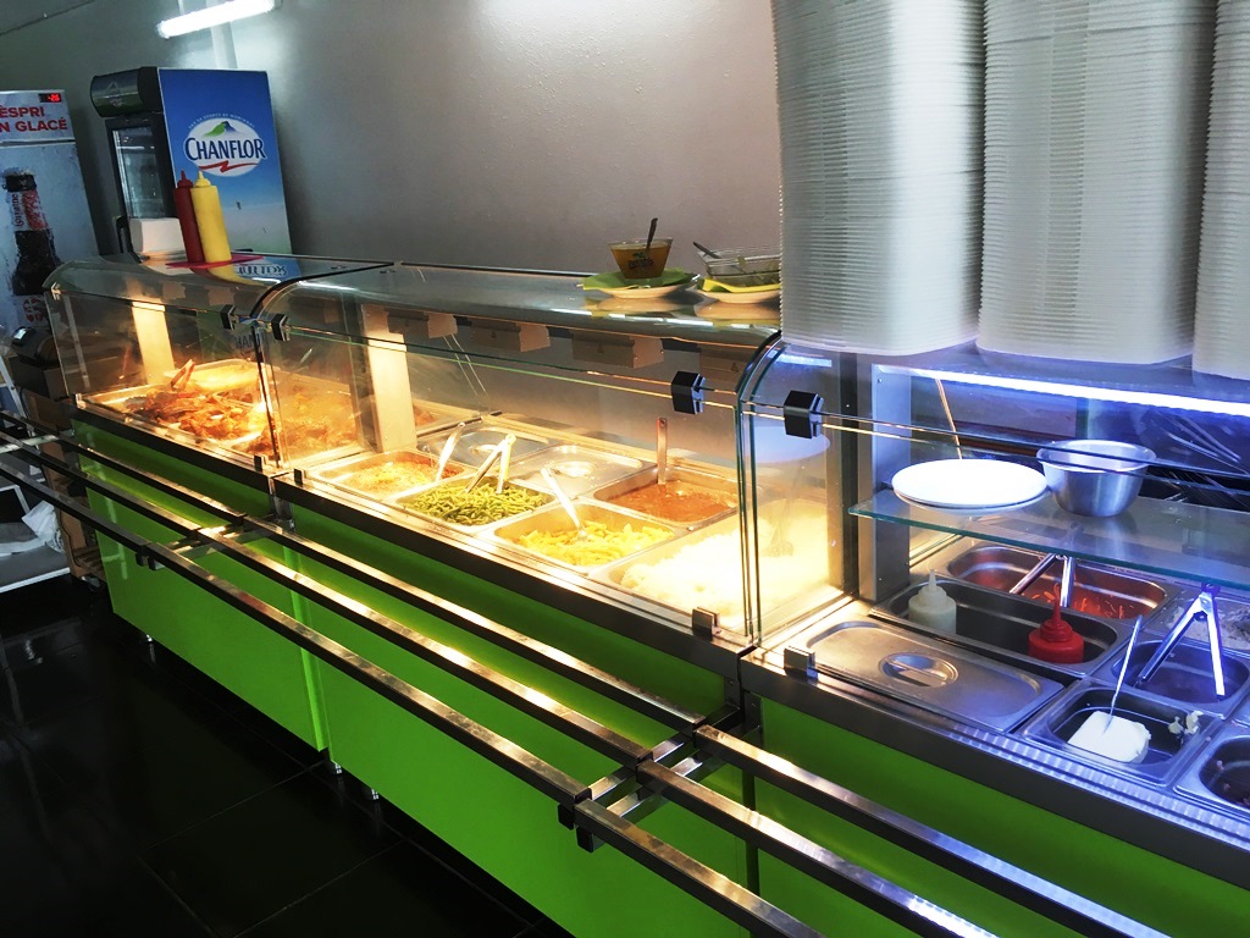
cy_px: 469
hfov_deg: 61.7
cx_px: 625
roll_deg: +3.9
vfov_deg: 48.2
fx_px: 1047
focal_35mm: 29
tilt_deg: -16.9
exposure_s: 1/33
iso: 25
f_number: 2.2
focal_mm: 4.15
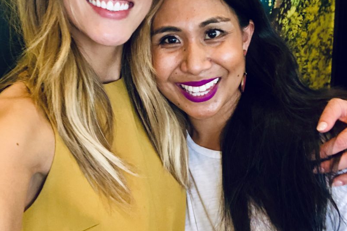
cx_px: 175
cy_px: 78
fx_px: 434
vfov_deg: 29.7
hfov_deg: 43.6
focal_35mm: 45
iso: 250
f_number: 2.2
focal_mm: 2.87
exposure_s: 1/60
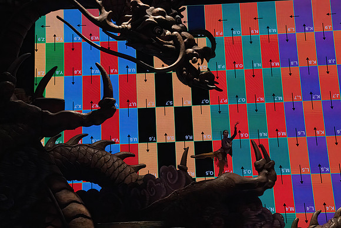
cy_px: 114
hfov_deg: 28.8
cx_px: 170
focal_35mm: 70
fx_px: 663
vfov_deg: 19.5
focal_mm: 70
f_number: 9
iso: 25600
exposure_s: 1/400
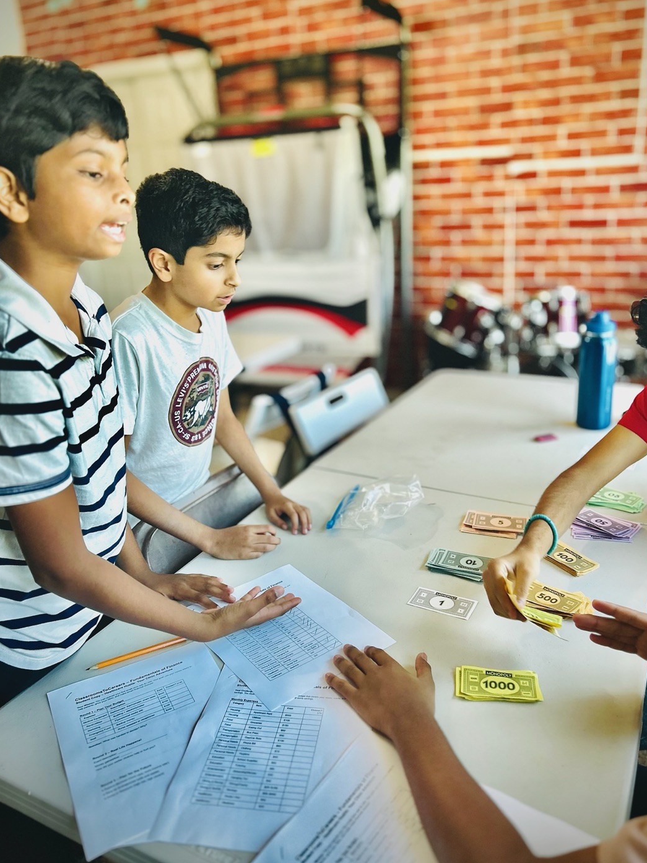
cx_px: 344
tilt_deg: -18.0
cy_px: 406
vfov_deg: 63.4
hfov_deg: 49.7
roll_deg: +2.4
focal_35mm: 28
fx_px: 698
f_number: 1.5
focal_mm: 5.7
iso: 100
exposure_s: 1/120
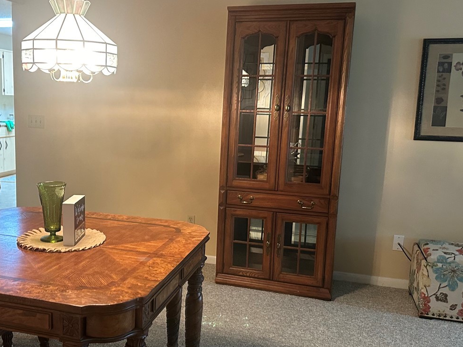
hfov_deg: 47.0
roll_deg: -0.9
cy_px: 191
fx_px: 521
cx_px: 148
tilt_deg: -9.7
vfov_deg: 36.8
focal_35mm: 39
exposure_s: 1/60
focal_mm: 6.86
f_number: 1.78
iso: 500
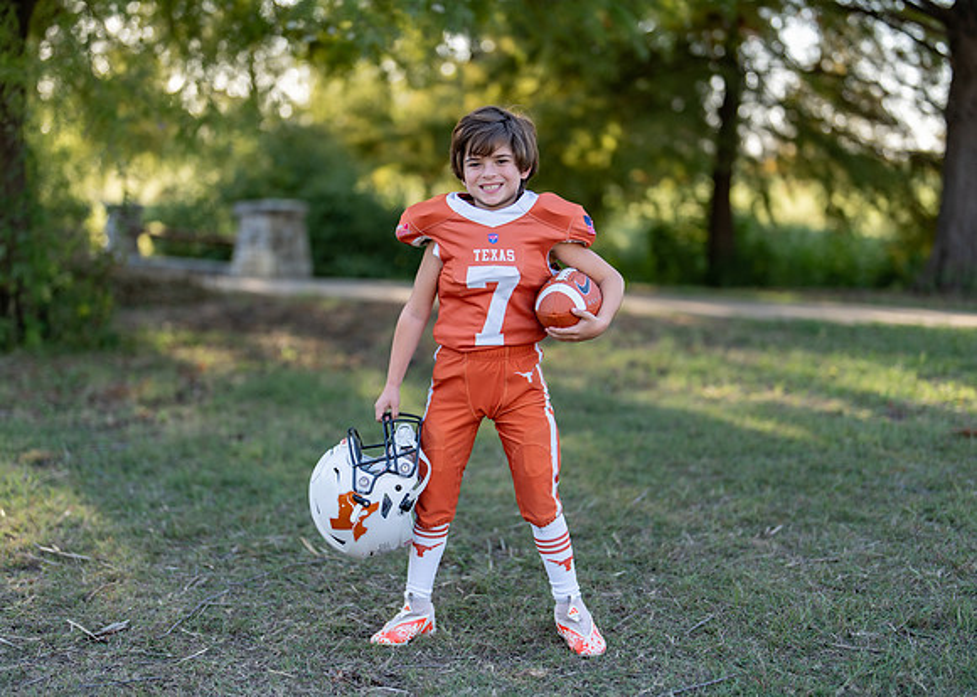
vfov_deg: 24.9
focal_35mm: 57
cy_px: 361
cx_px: 473
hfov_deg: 34.4
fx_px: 1580
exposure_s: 1/1250
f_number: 1.2
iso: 100
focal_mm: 50
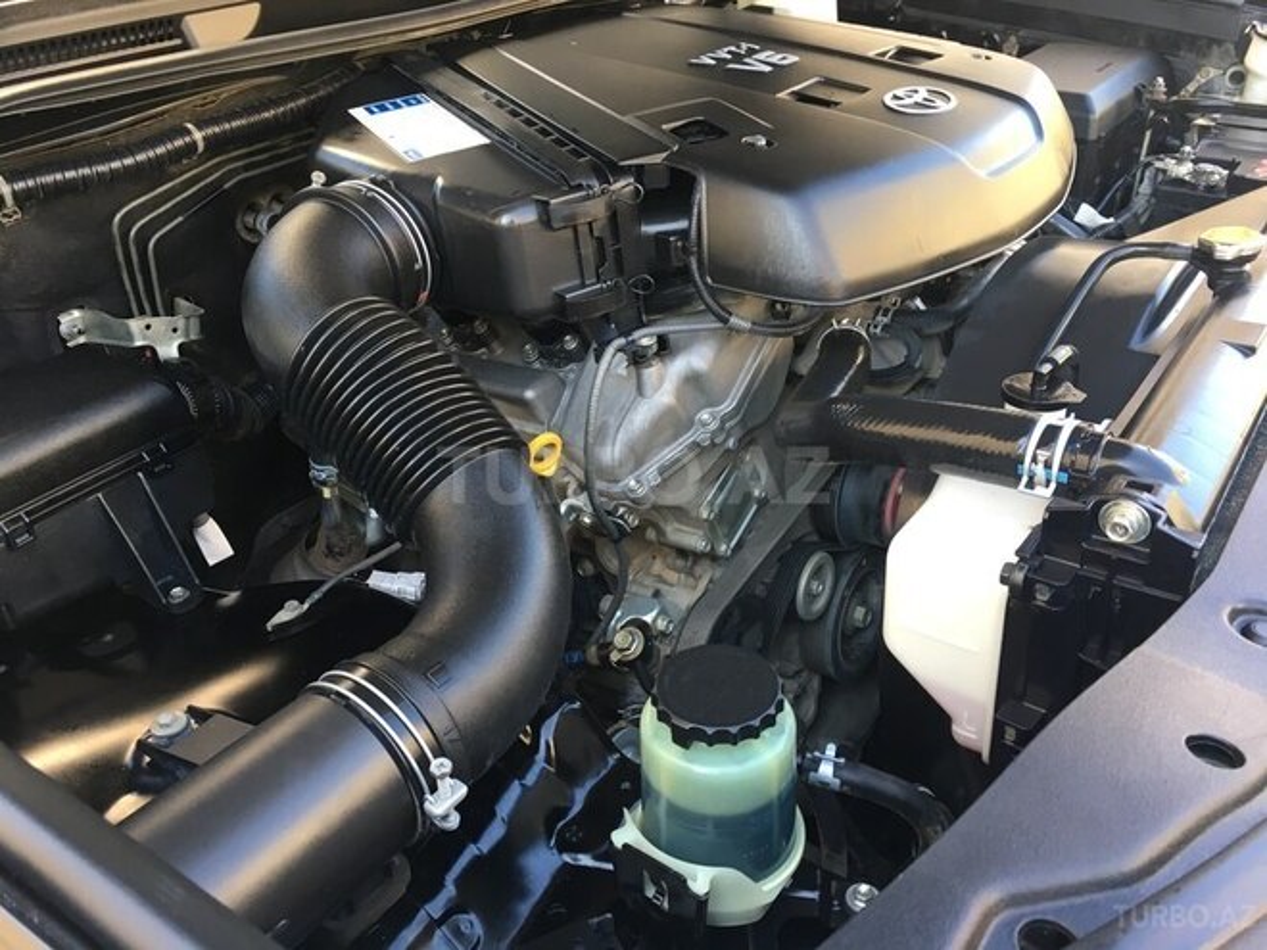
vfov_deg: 48.2
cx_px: 634
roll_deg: +0.0
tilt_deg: -35.1
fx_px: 1061
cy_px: 475
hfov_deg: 61.7
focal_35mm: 29
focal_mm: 4.15
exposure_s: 1/33
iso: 25
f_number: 2.2
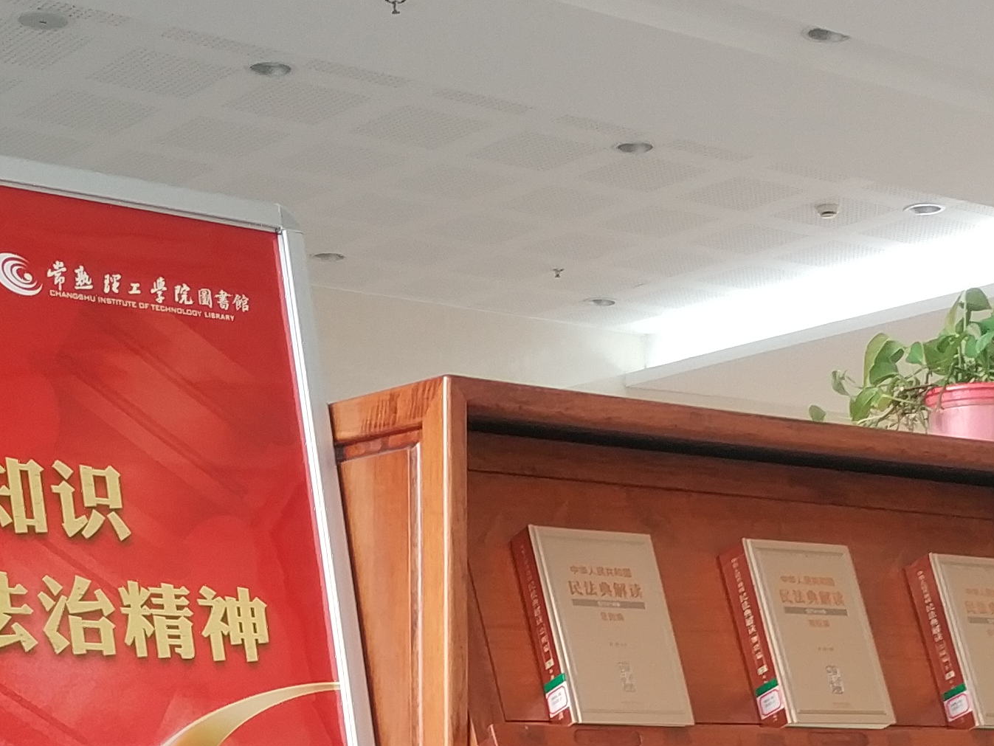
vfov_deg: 15.1
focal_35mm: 95
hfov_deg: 20.6
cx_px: 460
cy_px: 870
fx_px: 2729
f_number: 2
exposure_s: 1/24
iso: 181
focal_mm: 4.5
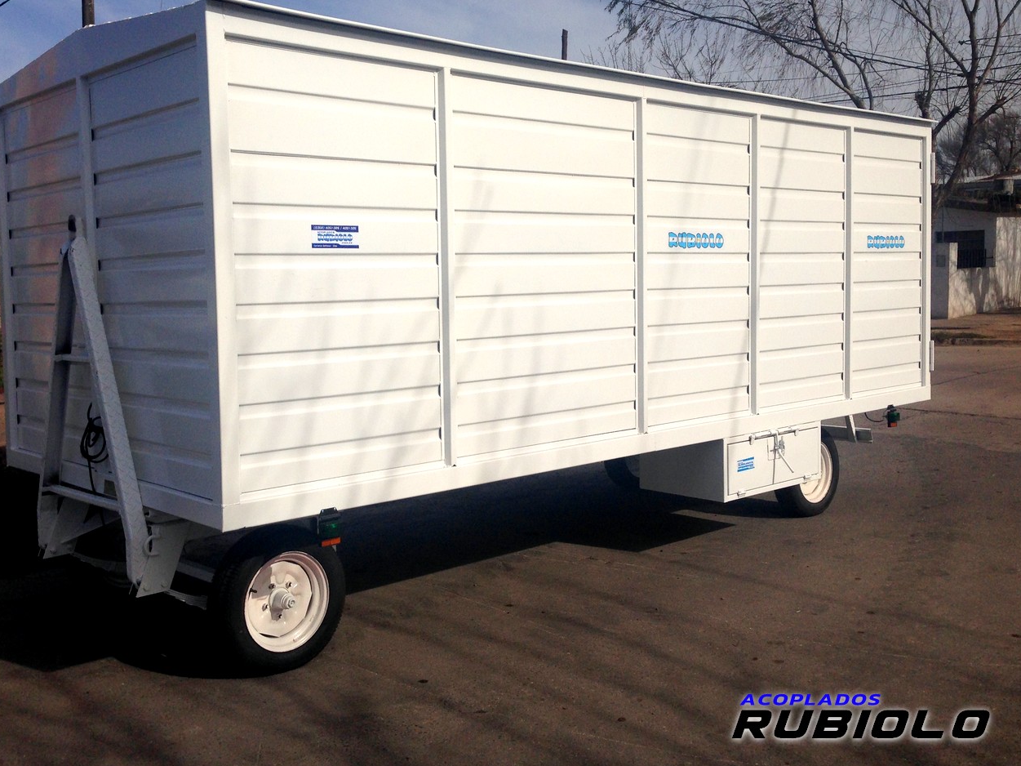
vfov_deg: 37.7
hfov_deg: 48.9
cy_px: 350
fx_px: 1121
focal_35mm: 38
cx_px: 455
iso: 50
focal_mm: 4.12
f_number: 2.4
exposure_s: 1/3876
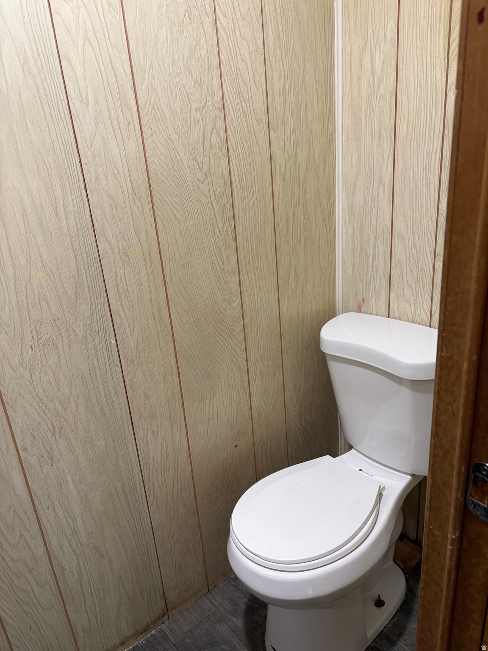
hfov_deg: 53.1
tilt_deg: -21.4
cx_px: 244
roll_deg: +5.6
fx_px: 489
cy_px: 326
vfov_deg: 67.3
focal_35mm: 26
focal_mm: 5.96
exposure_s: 1/60
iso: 160
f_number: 1.6
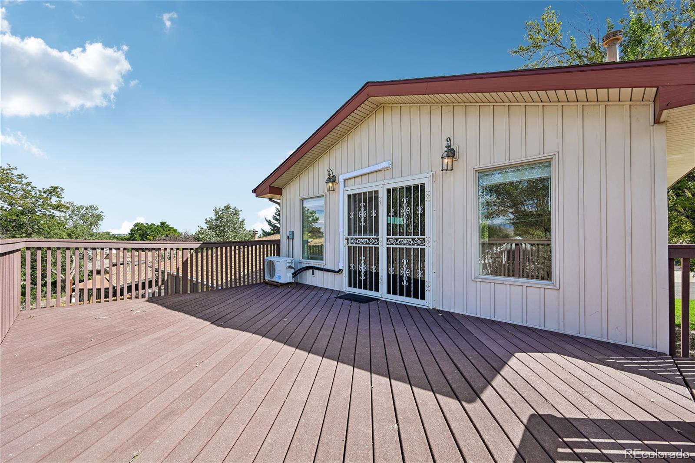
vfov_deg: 81.2
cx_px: 348
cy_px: 232
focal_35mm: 14
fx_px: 270
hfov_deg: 104.3
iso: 64
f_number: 8
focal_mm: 14
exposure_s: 1/100
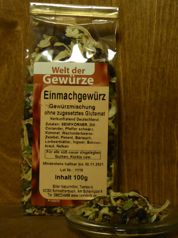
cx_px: 89
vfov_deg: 26.0
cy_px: 119
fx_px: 514
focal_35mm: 75
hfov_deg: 19.6
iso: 1000
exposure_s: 1/8
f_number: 4.5
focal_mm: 12.5
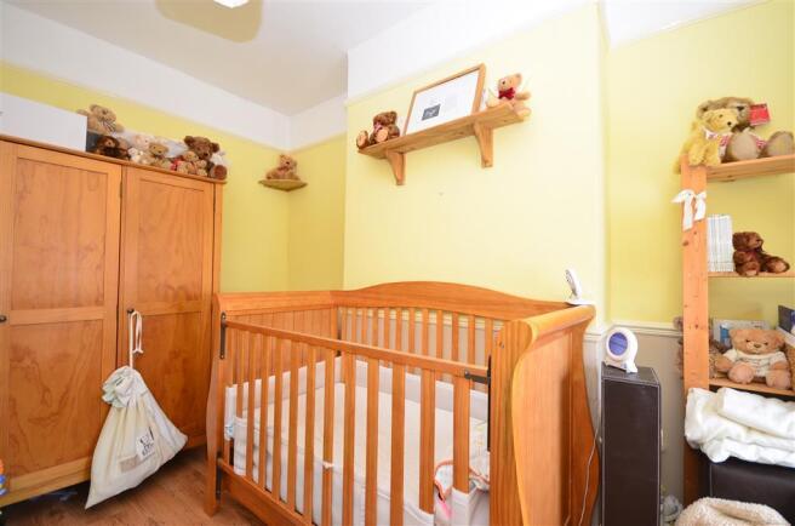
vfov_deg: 77.0
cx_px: 398
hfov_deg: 100.5
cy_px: 263
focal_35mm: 15
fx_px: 330
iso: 100
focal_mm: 10
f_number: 4
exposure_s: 1/6
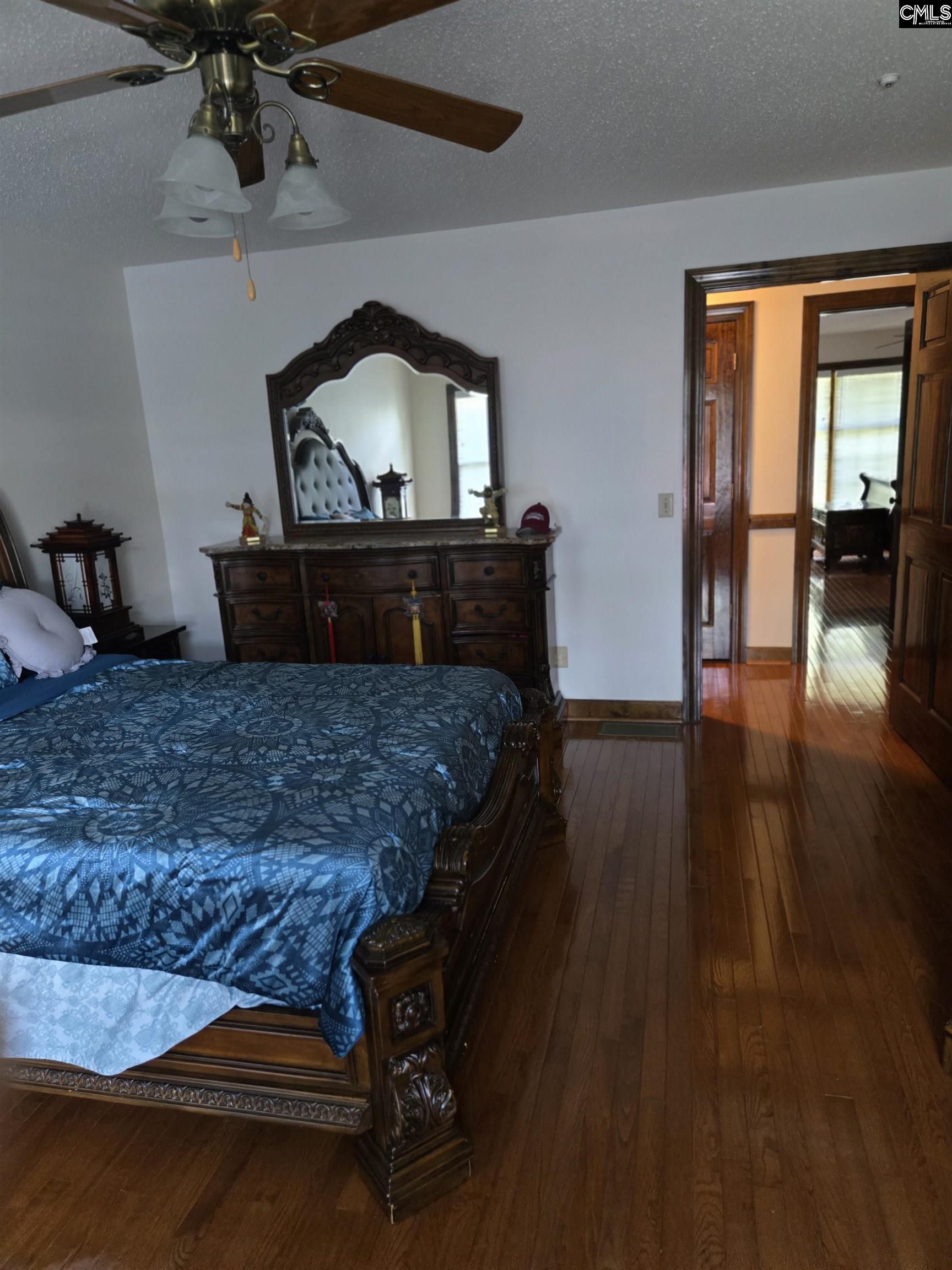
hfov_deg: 58.9
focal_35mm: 23
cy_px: 635
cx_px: 476
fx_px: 843
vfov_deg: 73.9
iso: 1000
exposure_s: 1/60
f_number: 1.8
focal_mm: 5.4
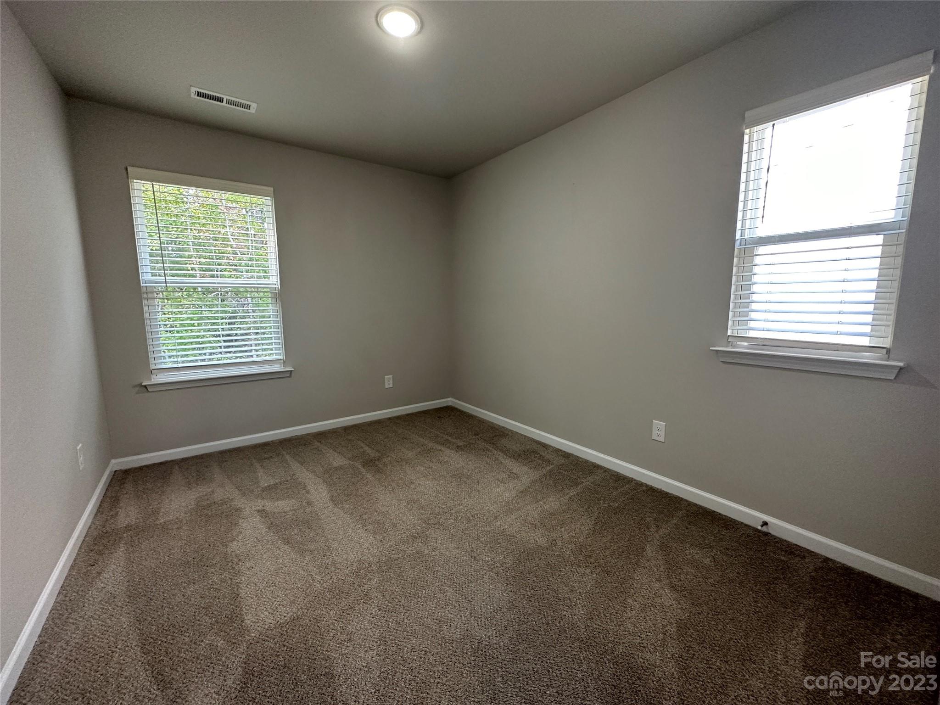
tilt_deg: -7.7
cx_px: 470
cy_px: 352
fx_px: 380
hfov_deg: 102.1
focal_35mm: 14
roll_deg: -0.3
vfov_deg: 85.7
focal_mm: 2.22
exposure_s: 1/120
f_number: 2.2
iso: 250
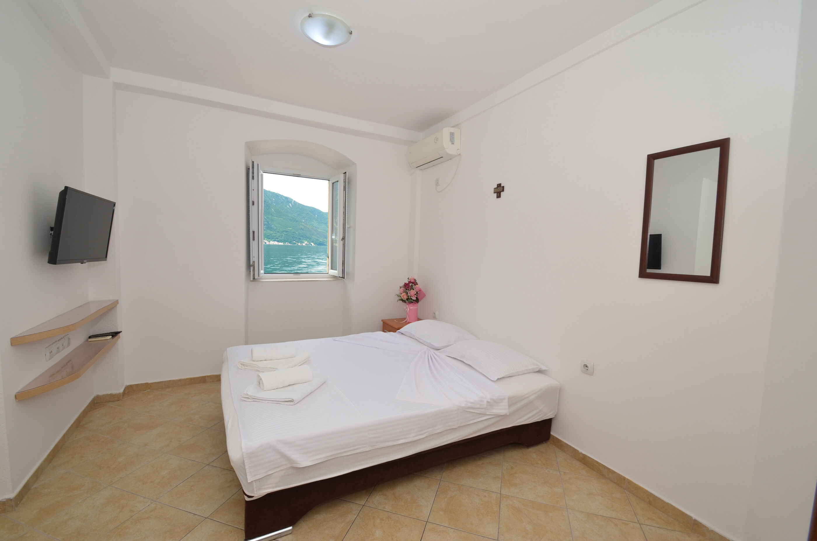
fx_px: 340
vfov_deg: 77.1
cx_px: 408
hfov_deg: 100.5
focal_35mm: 15
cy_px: 270
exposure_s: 1/125
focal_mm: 10
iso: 200
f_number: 5.6
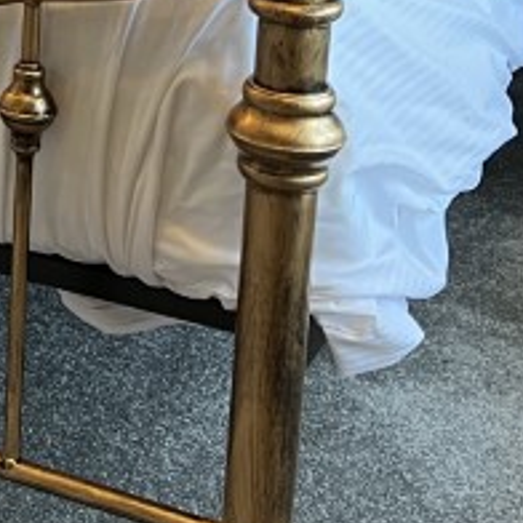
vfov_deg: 13.9
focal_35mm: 120
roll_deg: +0.6
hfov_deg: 13.5
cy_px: -168
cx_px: -299
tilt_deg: -13.8
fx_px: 2051
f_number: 1.5
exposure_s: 1/50
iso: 125
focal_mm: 5.7
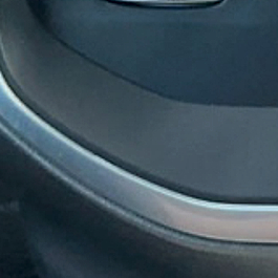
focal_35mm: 160
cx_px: 583
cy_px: -153
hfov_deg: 10.0
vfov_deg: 10.5
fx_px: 1454
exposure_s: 1/120
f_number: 1.8
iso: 50
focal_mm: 3
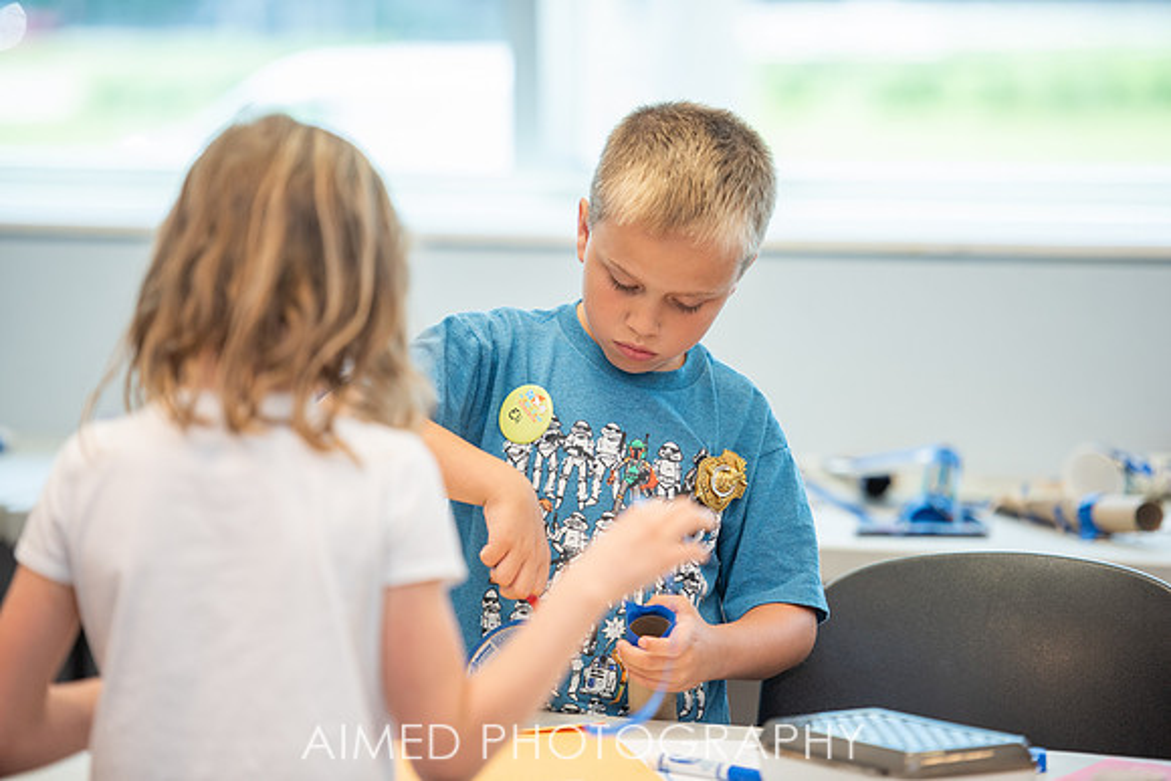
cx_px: 586
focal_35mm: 165
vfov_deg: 8.3
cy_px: 390
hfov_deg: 12.4
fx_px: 5368
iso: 500
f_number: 2.8
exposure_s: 1/250
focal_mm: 165
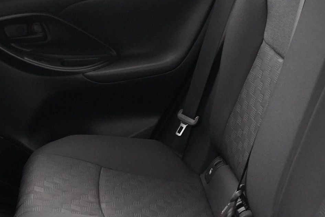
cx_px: 177
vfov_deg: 18.2
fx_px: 668
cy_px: 178
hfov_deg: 27.3
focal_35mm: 74
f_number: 3.5
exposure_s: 1/125
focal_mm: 28
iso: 12800
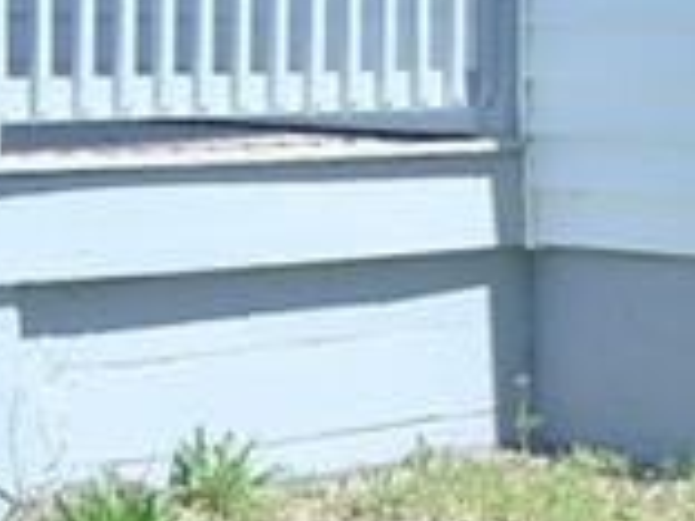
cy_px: -510
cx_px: 499
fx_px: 4437
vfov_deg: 6.5
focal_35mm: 221
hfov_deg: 8.9
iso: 80
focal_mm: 7.5
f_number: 2.8
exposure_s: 1/500
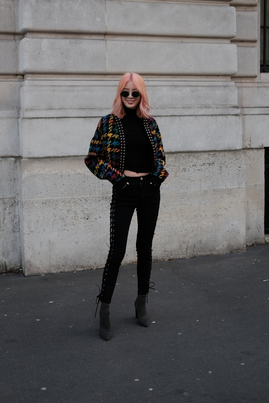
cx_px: 134
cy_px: 202
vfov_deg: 37.5
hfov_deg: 25.5
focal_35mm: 53
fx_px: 594
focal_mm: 35
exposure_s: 1/4000
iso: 800
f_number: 2
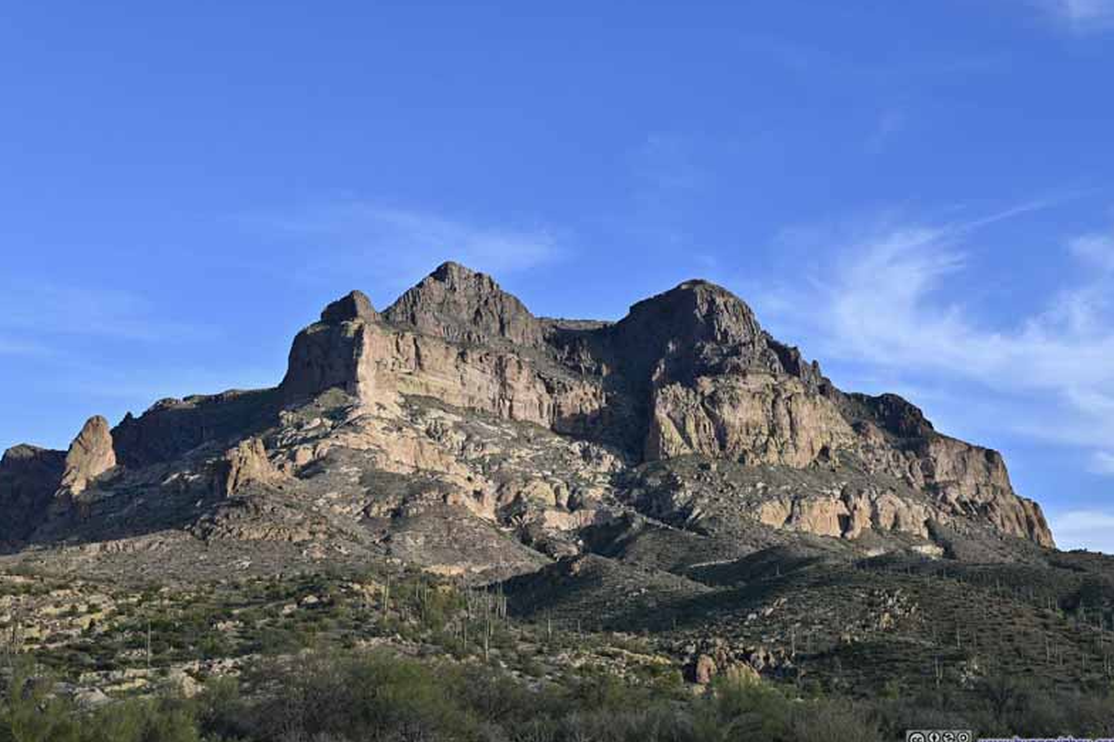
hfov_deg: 41.1
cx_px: 557
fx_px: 1485
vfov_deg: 28.1
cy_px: 374
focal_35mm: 48
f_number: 5.6
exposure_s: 1/500
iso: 100
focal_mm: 47
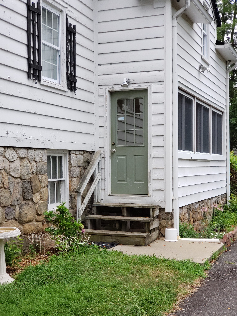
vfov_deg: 36.8
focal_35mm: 52
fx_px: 475
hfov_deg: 28.0
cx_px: 118
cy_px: 158
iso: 50
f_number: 2.4
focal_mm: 6
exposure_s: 1/100
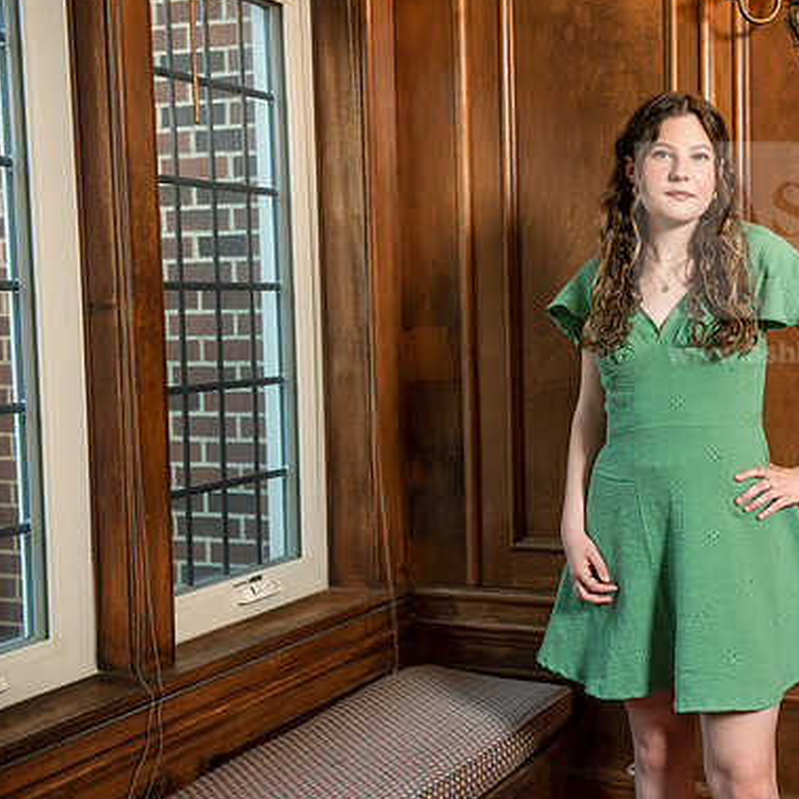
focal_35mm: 52
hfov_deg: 32.3
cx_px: 571
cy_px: 397
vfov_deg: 32.8
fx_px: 1358
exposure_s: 1/160
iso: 500
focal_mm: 40
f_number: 3.5
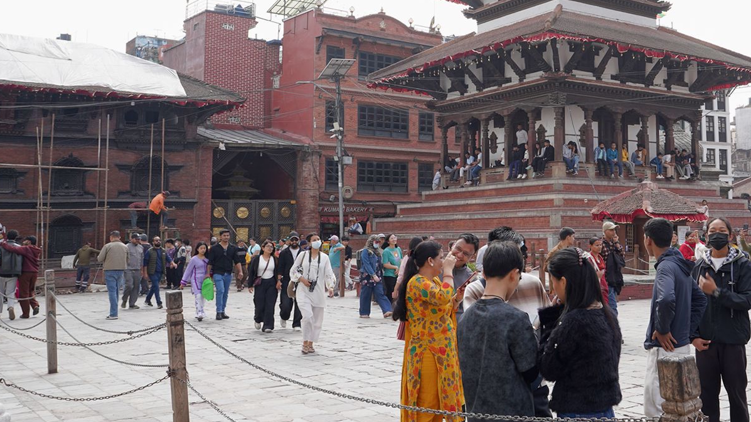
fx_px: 836
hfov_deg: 47.0
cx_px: 540
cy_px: 135
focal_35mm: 42
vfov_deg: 28.1
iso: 100
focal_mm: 24
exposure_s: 1/100
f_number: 9
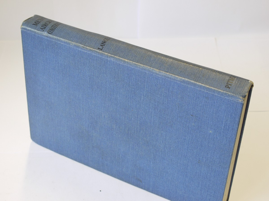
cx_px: 134
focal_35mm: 60
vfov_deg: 24.4
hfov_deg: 32.2
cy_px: 100
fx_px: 466
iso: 400
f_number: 8
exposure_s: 1/25
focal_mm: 30
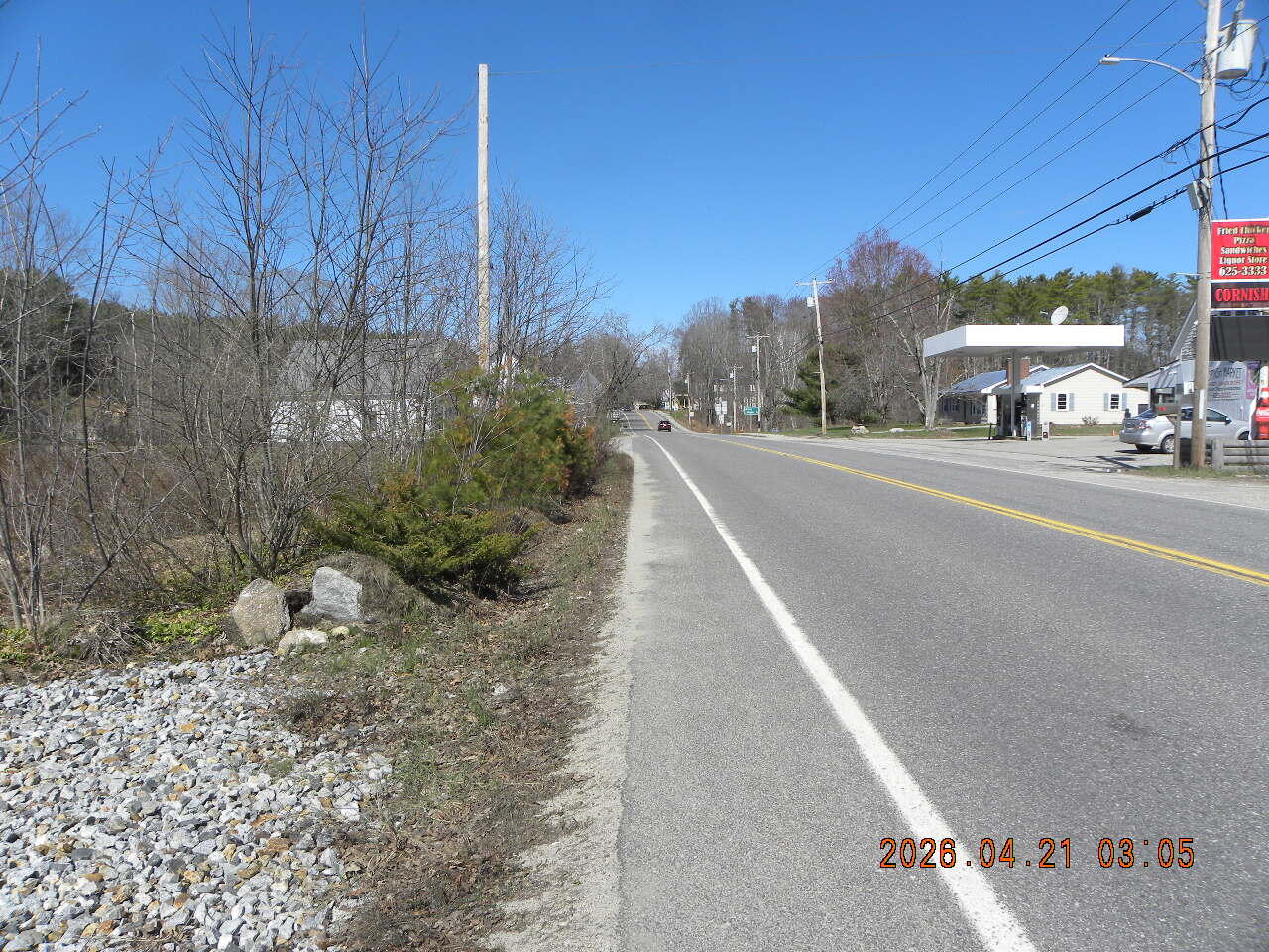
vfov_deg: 53.1
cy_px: 476
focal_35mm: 26
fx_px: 953
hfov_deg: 67.3
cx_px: 634
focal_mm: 4.6
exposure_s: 1/324
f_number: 5.6
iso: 64
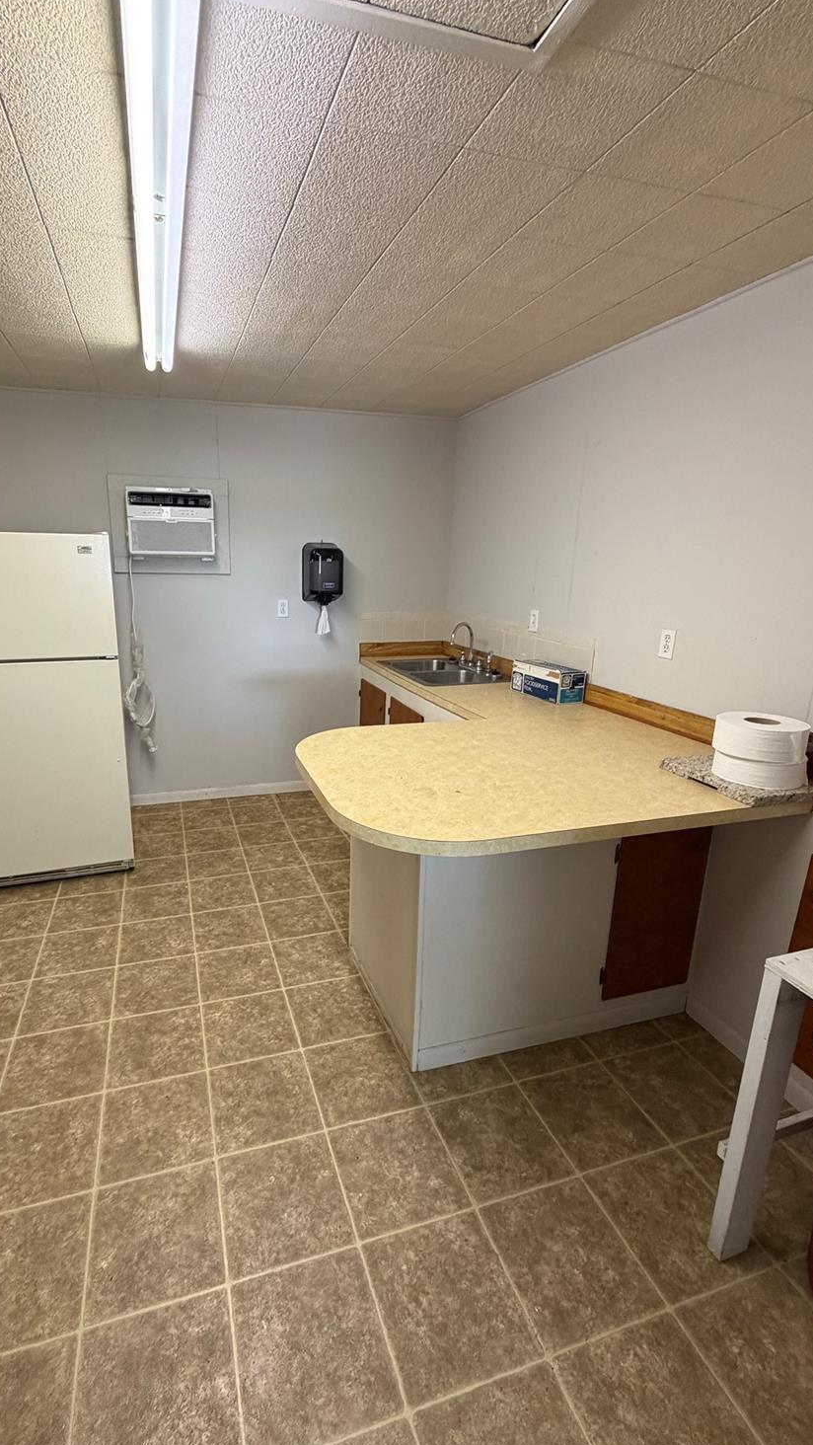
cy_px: 731
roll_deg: -0.4
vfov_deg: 99.4
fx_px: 613
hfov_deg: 66.7
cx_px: 338
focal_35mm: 16
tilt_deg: -16.8
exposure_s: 1/60
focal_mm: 2.22
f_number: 2.2
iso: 250
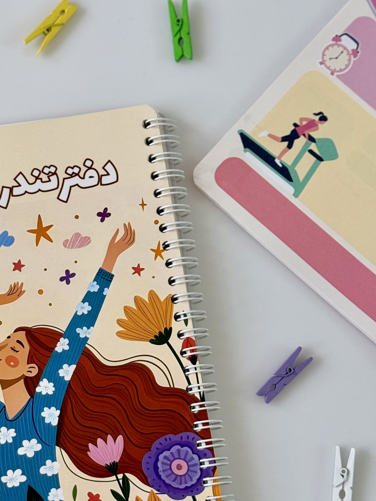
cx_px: 80
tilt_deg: -81.3
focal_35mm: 81
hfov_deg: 18.1
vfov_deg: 24.1
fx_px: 1173
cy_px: 313
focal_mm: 6.76
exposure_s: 1/100
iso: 125
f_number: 1.78
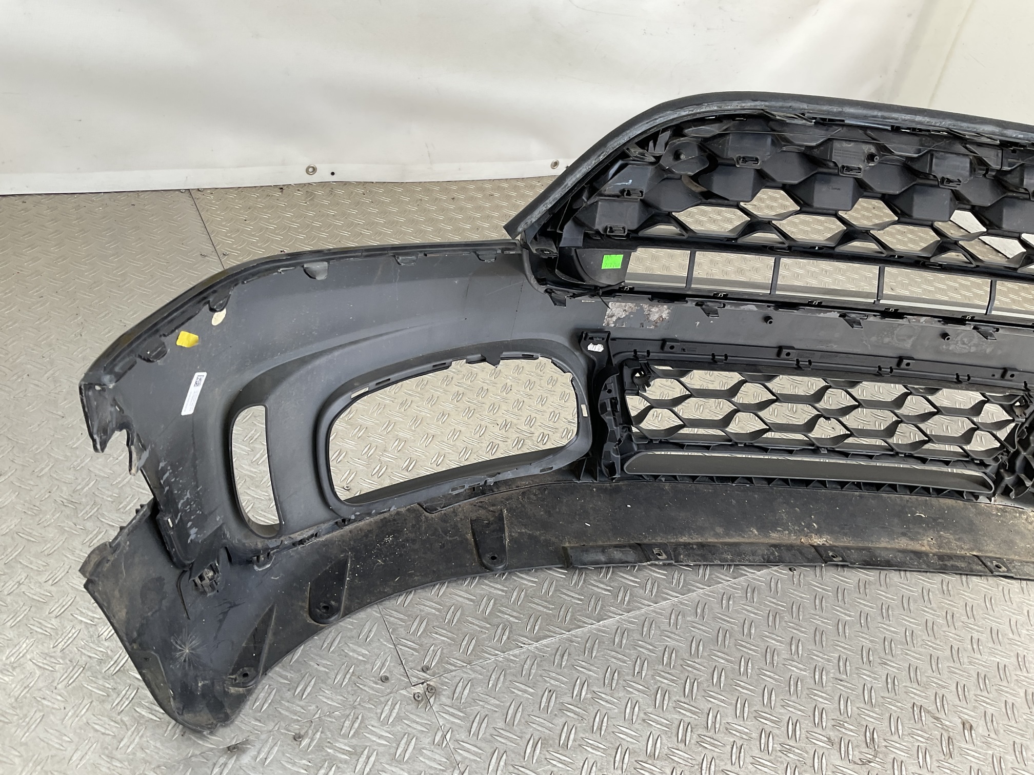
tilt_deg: -37.2
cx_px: 517
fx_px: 866
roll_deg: -15.9
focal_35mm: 29
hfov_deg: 61.7
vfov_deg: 48.2
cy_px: 388
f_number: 1.8
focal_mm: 3
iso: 16
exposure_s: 1/100
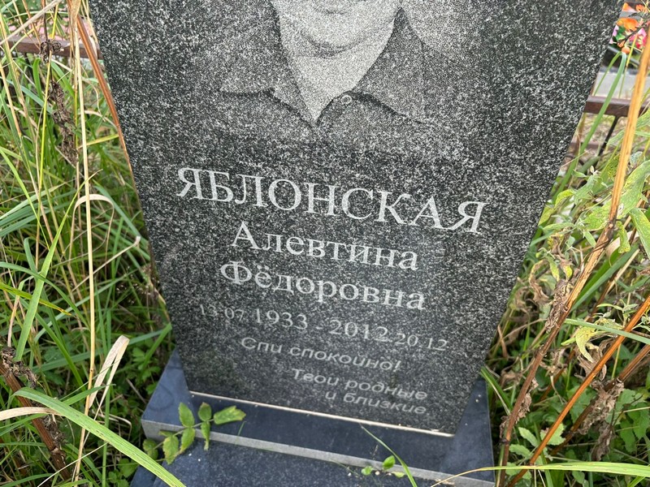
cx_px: 325
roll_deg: -2.3
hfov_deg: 67.3
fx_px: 488
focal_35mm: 26
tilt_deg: -41.0
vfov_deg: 53.1
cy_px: 244
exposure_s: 1/410
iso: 50
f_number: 1.6
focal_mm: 5.96
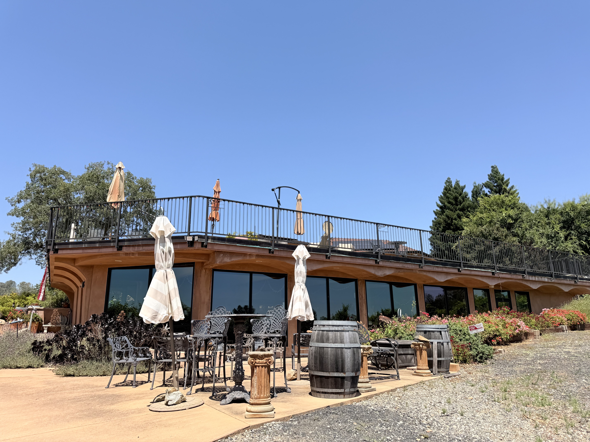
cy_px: 221
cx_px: 295
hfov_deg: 71.6
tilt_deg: +15.7
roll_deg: -0.2
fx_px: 409
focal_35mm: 24
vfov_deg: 56.8
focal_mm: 6.76
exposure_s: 1/3953
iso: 80
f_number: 1.78
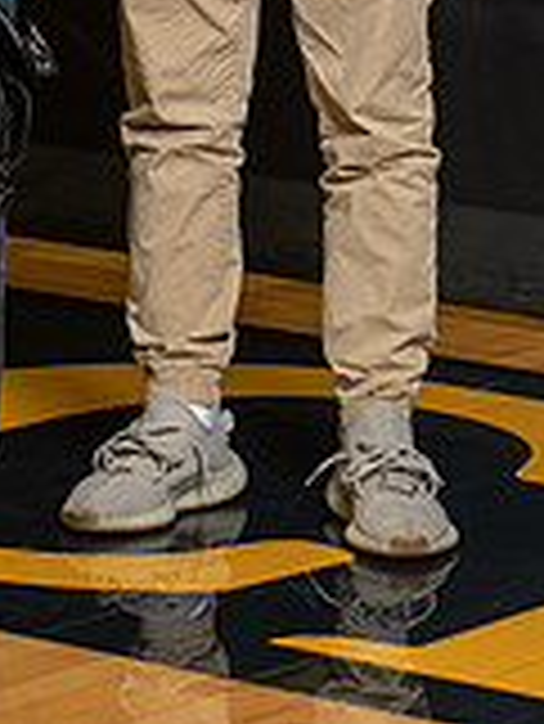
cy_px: -283
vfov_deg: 6.9
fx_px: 5901
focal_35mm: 282
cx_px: 162
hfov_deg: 5.3
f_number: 4
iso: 400
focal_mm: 70
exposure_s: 1/160
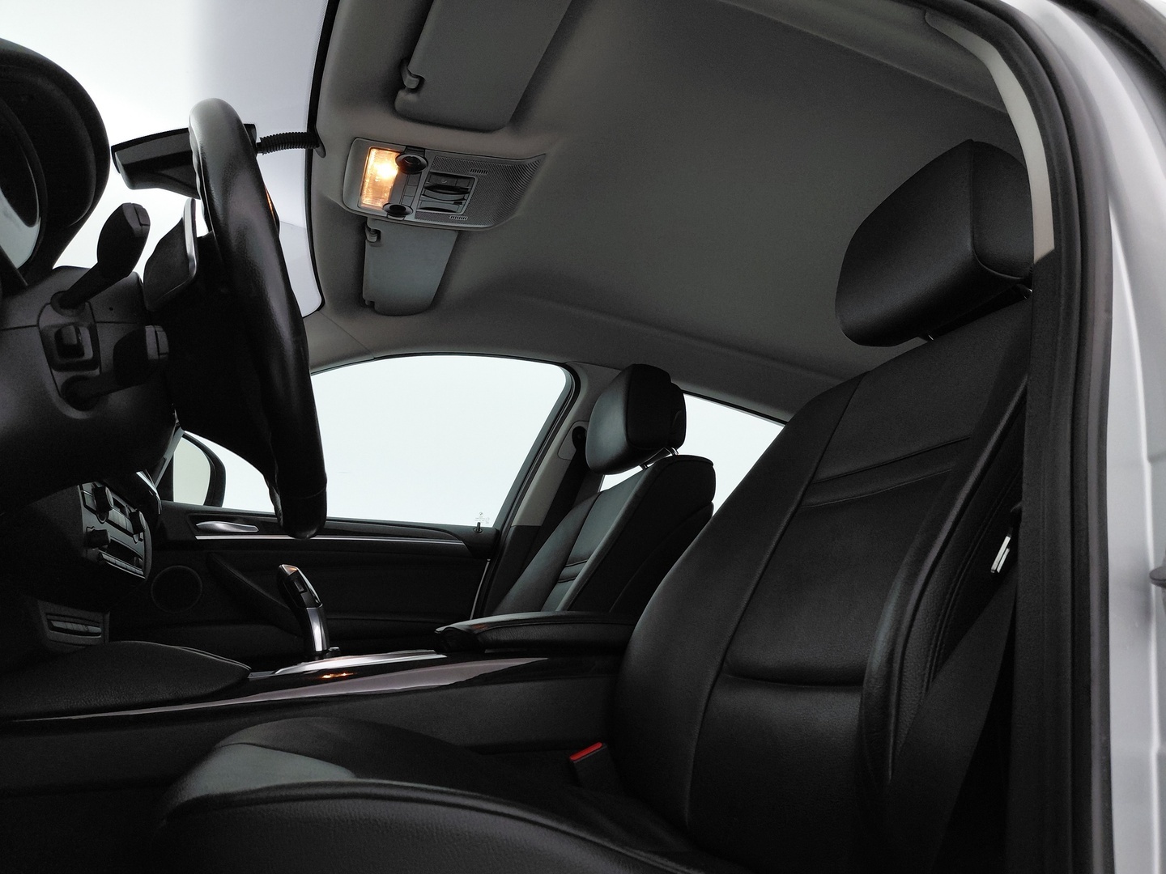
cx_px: 583
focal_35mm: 25
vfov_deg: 54.9
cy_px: 437
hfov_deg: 69.4
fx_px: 842
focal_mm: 4.69
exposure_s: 1/60
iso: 200
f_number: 1.8
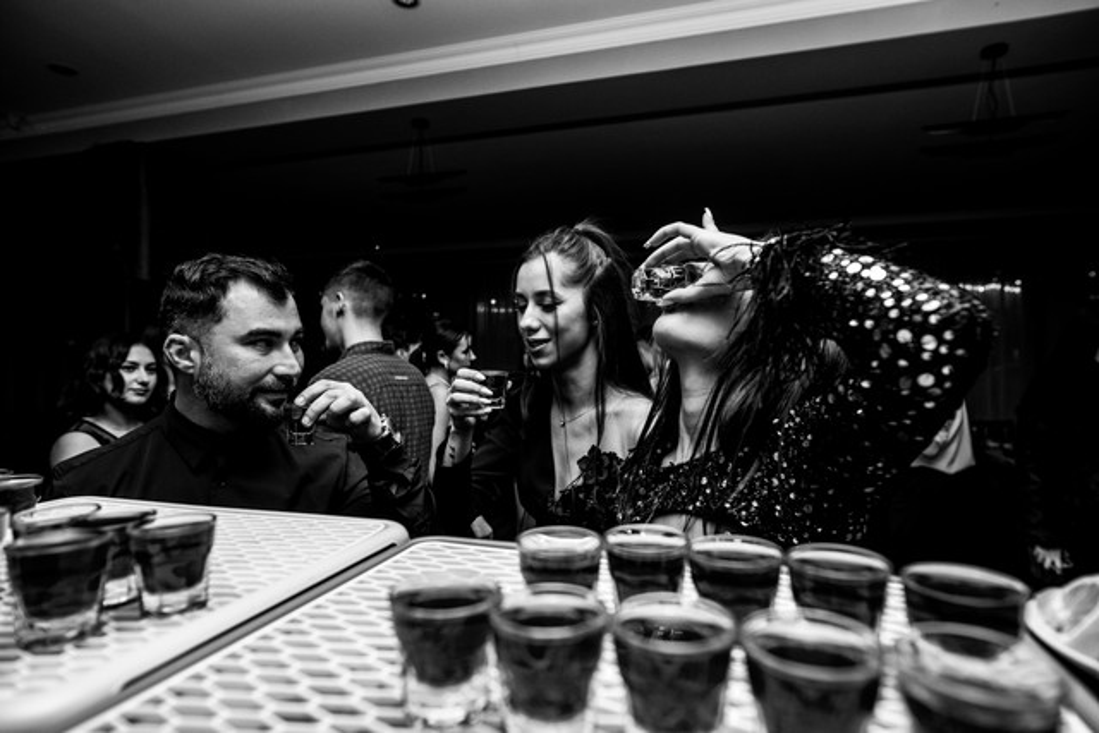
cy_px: 366
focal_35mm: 20
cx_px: 550
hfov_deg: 84.0
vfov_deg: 62.0
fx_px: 611
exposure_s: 1/125
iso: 640
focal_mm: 13
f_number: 2.2
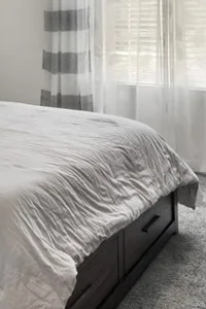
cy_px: 13
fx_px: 498
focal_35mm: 58
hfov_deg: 23.1
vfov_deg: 32.2
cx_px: 49
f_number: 8
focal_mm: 17
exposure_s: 1/6
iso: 400
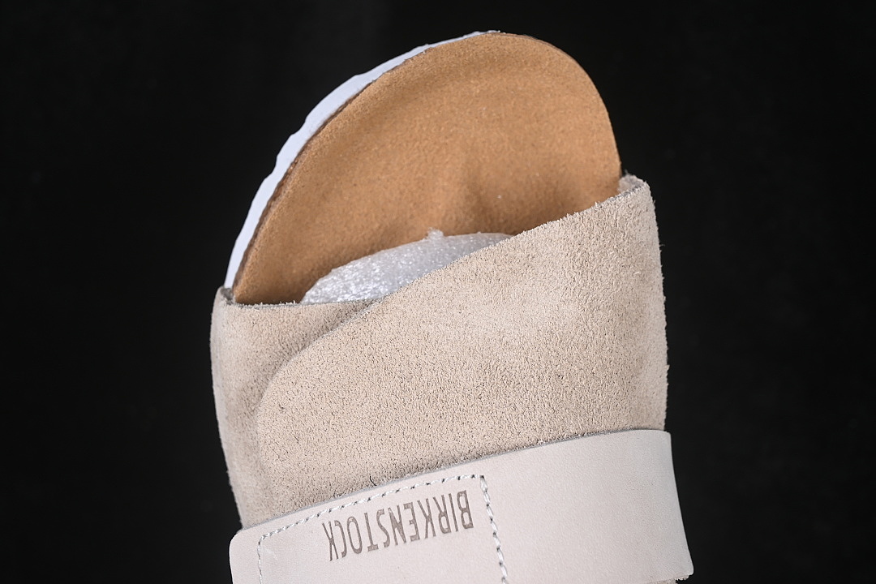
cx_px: 438
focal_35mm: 75
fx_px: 1825
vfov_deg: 18.2
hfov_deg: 27.0
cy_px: 292
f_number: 7.1
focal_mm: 50
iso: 160
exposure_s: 1/80
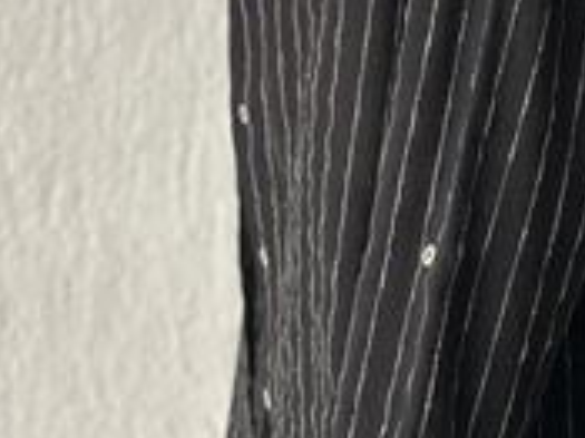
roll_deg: +0.1
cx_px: 441
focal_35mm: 117
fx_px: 1976
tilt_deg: -0.4
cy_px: 197
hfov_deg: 16.7
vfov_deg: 12.6
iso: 125
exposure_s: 1/84
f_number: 1.78
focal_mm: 6.86
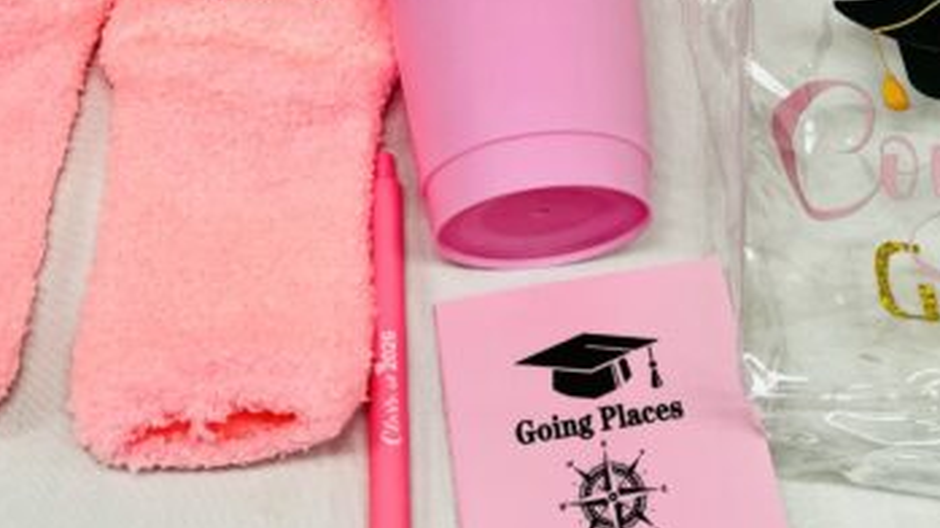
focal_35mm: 65
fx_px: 1620
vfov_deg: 17.0
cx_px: 517
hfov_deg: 32.3
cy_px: -234
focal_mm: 5.7
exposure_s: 1/60
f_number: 1.5
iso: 64
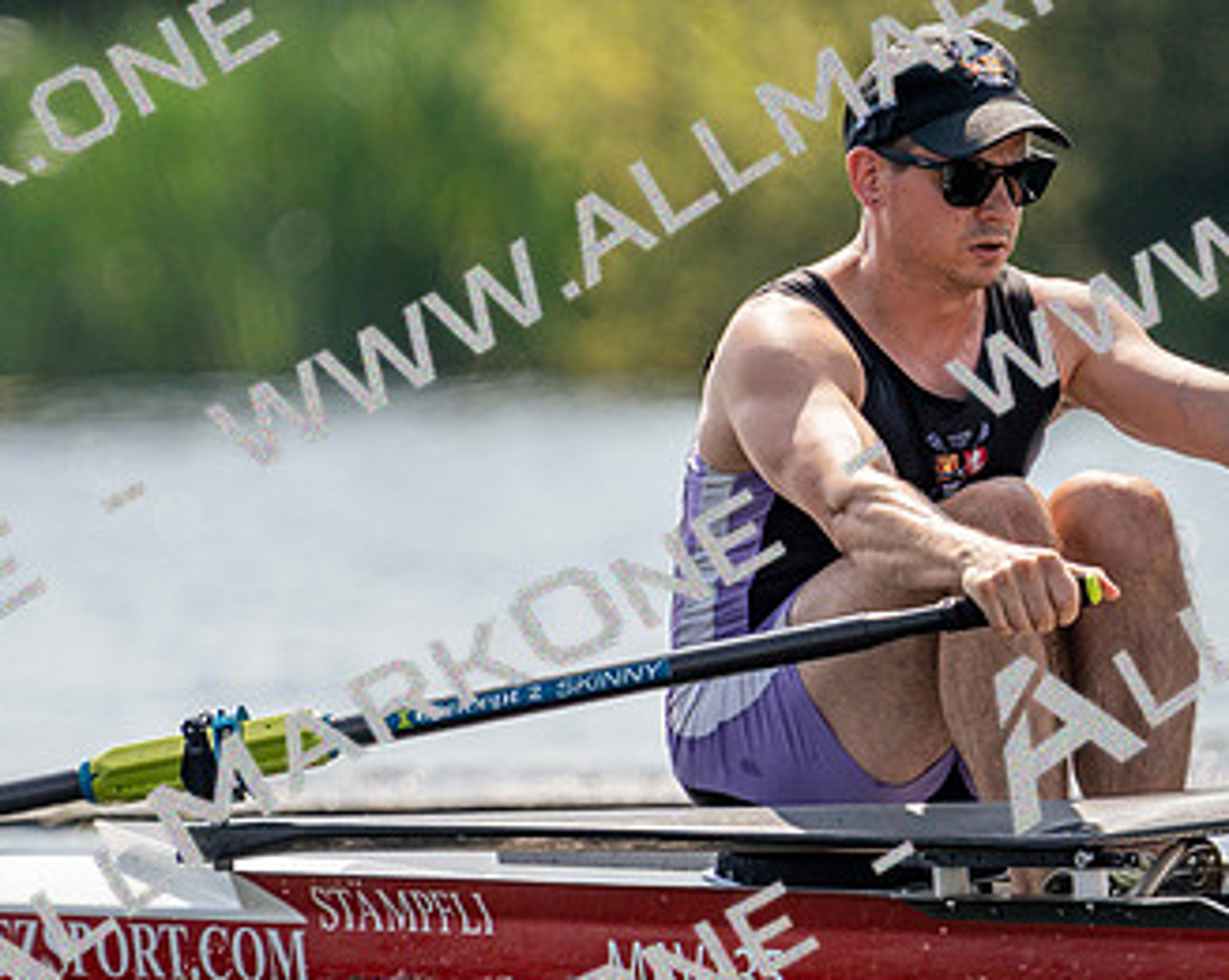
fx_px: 33870
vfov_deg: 1.7
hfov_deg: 2.1
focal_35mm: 932
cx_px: 673
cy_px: 479
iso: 250
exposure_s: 1/1600
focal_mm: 559
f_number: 6.3
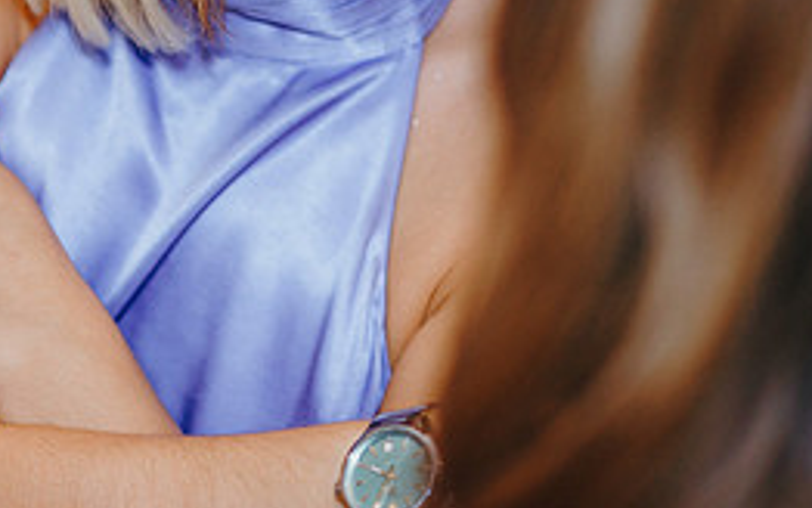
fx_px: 4251
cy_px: -57
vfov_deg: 6.8
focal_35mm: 192
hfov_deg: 10.9
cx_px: 115
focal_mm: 85
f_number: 2.2
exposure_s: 1/200
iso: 1250
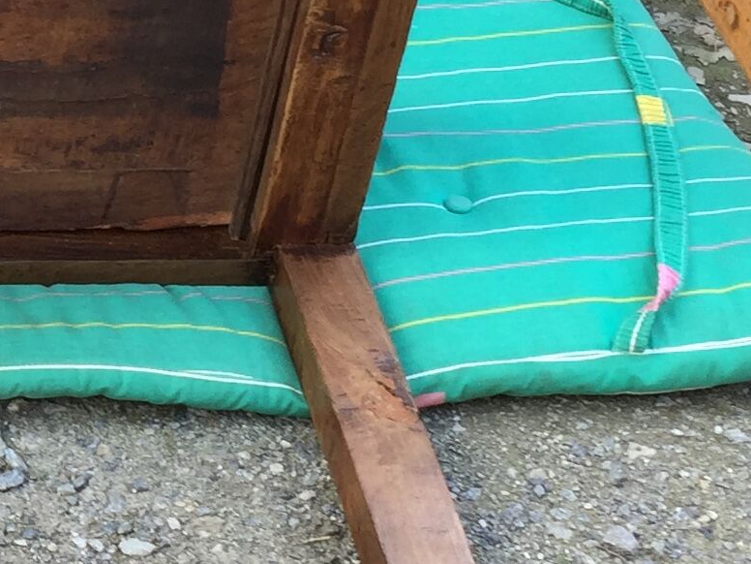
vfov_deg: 12.1
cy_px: 173
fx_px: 2647
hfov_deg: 14.9
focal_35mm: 122
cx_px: -396
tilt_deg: -36.2
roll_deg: -1.4
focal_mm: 4.15
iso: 32
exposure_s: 1/100
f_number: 2.2
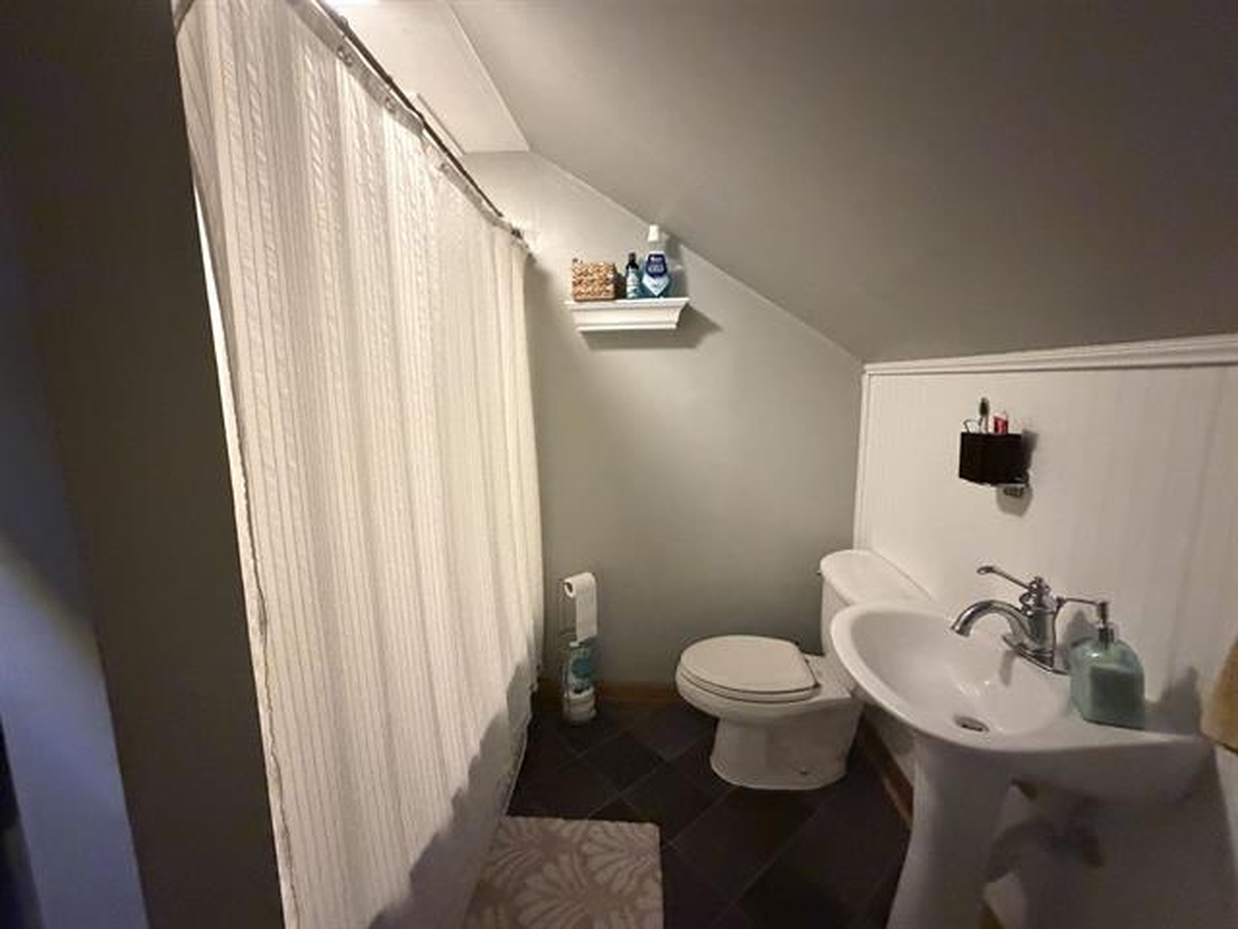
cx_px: 619
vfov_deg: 85.7
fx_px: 501
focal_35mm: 14
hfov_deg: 102.1
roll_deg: +0.5
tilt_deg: -7.9
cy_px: 464
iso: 1250
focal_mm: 2.22
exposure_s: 1/60
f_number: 2.2
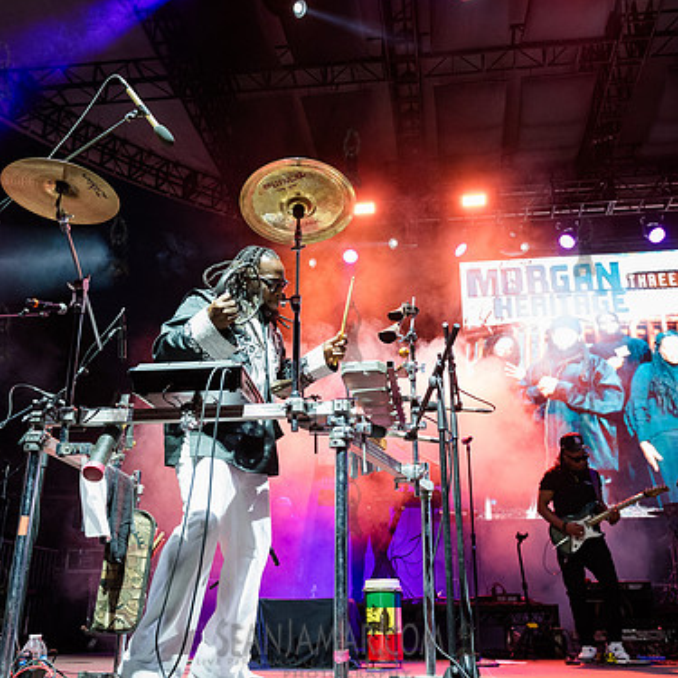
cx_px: 343
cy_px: 332
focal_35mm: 35
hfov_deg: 47.2
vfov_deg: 47.2
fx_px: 776
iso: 3200
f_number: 4
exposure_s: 1/320
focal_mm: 26
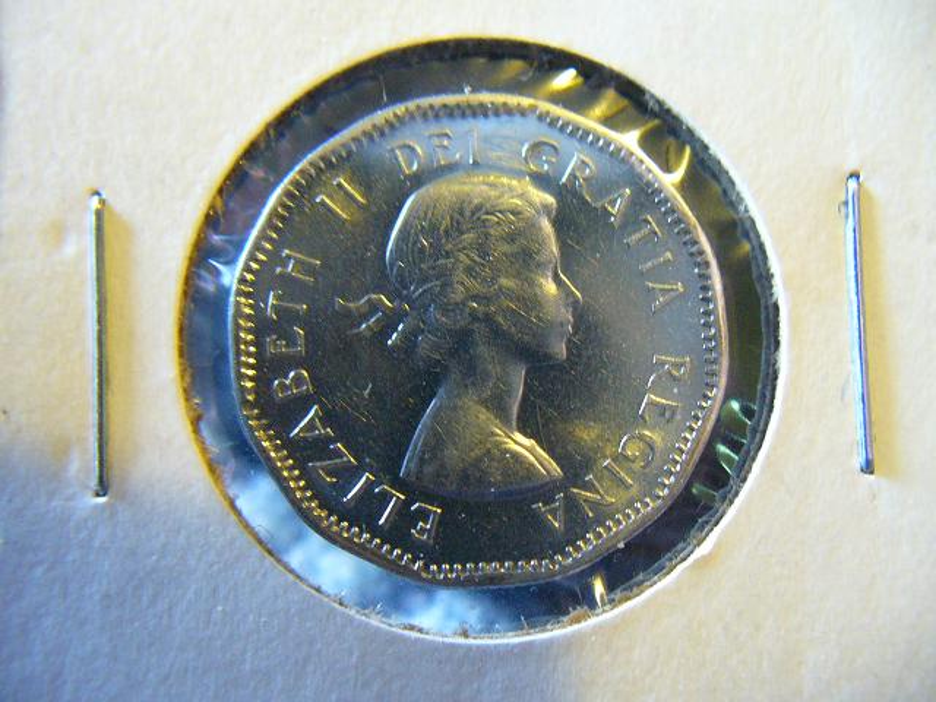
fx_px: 1000
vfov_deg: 38.7
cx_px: 468
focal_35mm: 37
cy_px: 351
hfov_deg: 50.1
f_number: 2.8
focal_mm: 6.1
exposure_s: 1/8
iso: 200
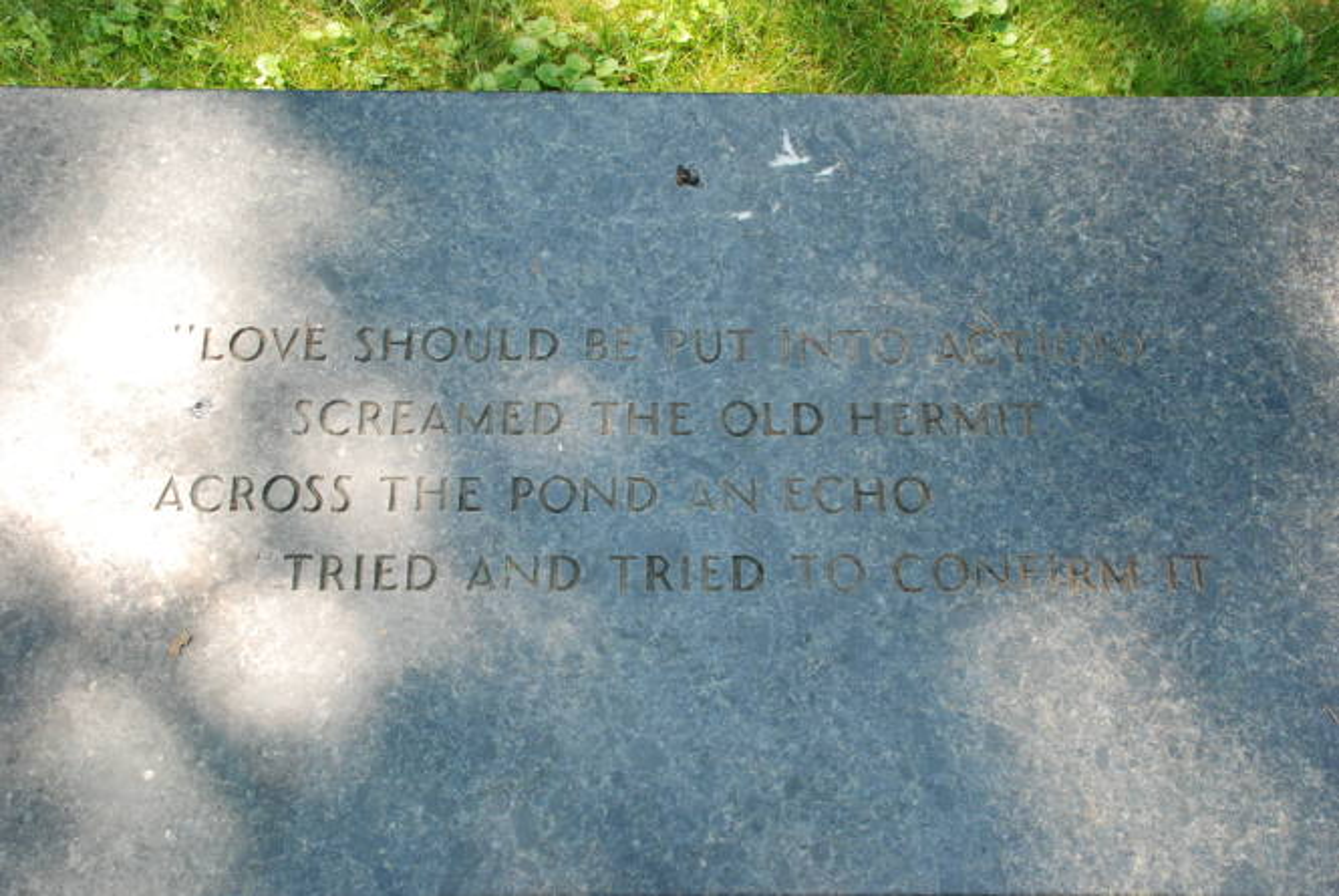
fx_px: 1229
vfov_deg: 40.1
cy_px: 448
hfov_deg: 57.2
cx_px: 670
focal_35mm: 33
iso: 640
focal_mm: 22
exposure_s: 1/200
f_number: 7.1
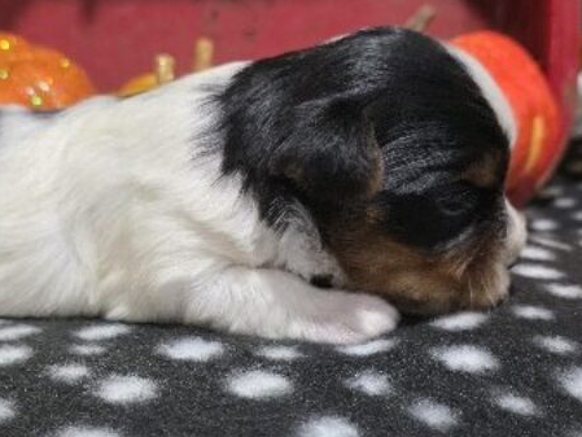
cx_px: 222
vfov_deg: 35.1
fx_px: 690
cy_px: 246
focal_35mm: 41
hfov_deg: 45.4
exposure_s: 1/120
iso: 800
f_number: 1.7
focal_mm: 6.3
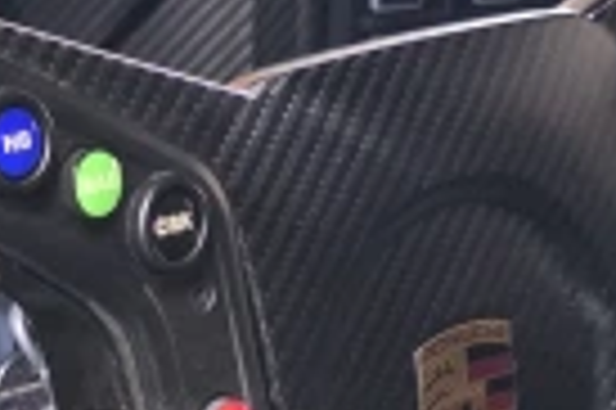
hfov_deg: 14.4
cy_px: 946
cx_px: 4
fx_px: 2393
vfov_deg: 8.9
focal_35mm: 140
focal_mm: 6.3
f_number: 1.7
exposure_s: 1/100
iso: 2500
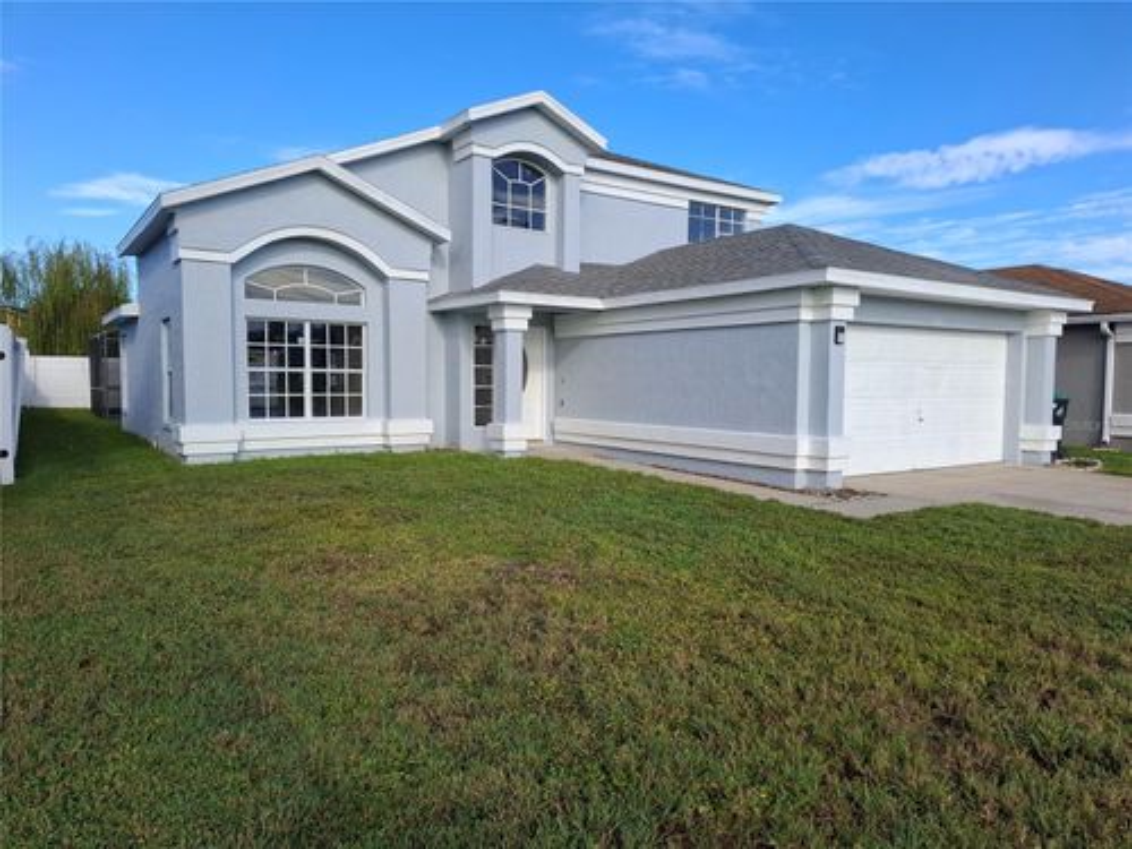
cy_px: 424
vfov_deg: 58.9
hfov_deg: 73.9
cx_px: 566
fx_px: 752
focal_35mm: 23
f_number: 1.8
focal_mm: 5.54
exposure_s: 1/1103
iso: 50
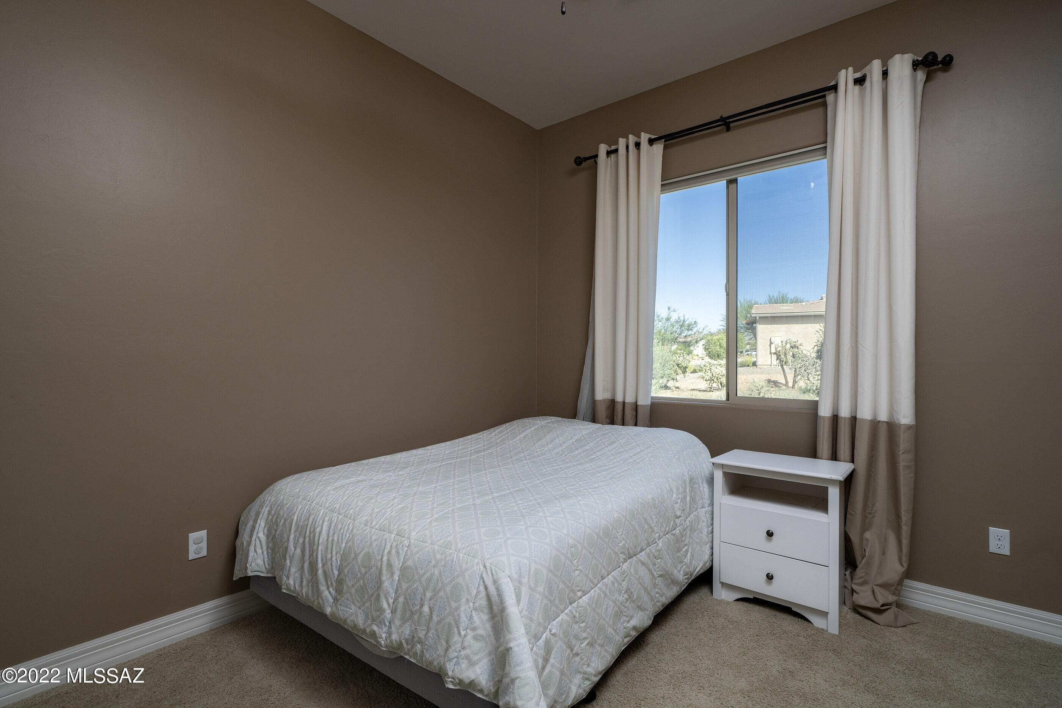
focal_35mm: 16
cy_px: 354
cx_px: 531
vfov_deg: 73.7
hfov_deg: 96.7
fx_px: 472
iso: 200
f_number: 7.1
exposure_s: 1/125
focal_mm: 16
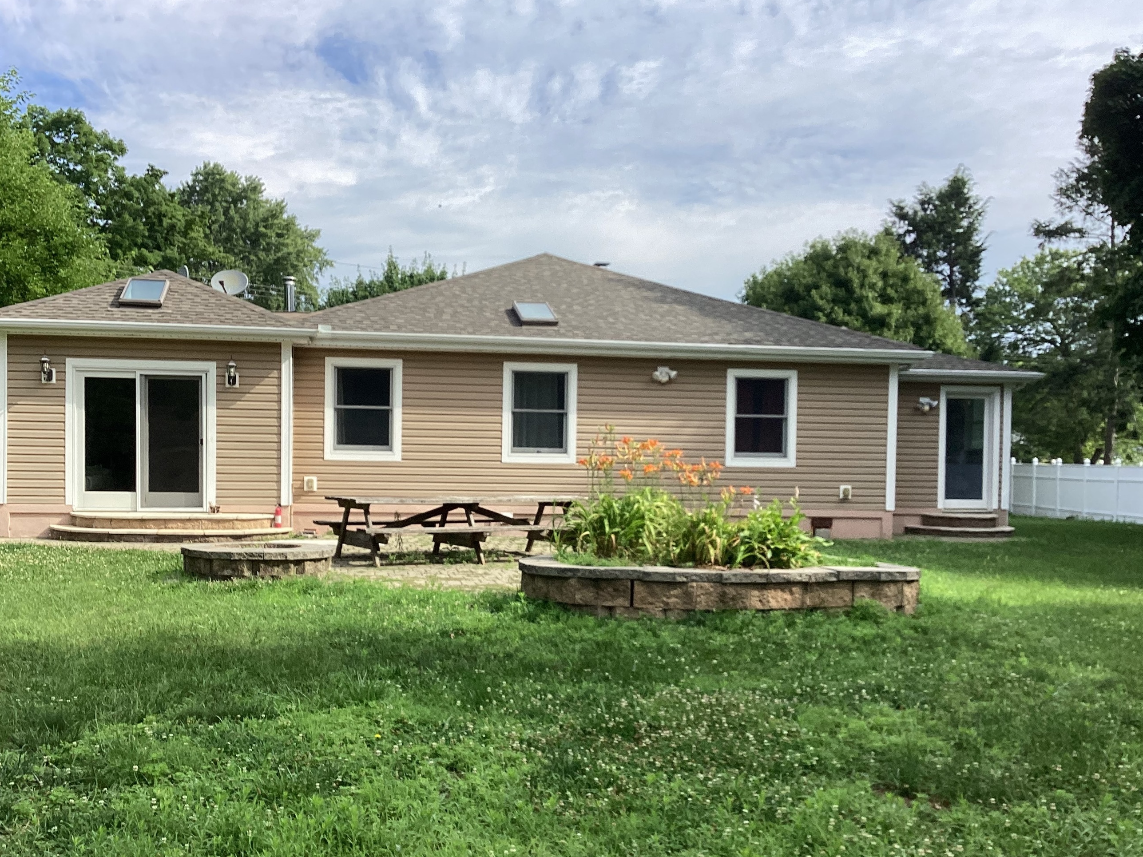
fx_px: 1222
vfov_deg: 38.5
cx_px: 517
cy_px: 501
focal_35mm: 37
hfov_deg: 50.1
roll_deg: -0.3
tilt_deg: +0.6
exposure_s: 1/926
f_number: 2.4
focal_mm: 3.3
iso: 25
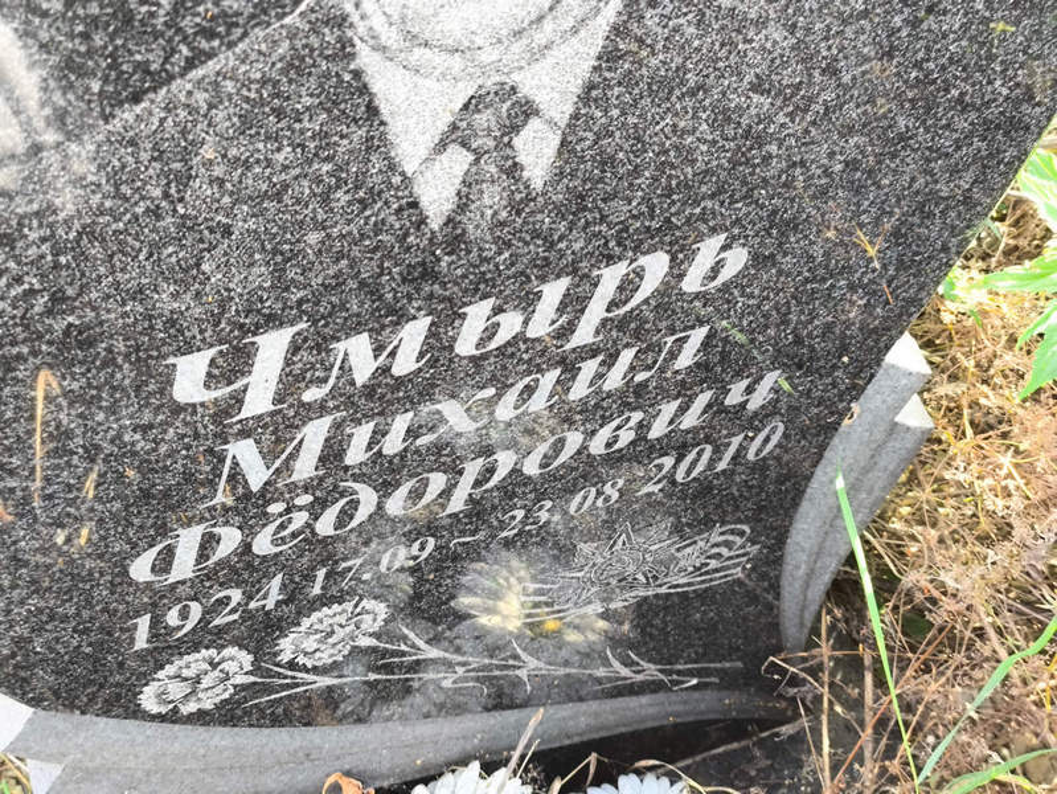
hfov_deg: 38.2
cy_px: 397
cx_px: 528
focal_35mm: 50
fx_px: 1527
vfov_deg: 29.1
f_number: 1.7
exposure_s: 1/50
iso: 100
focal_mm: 4.71
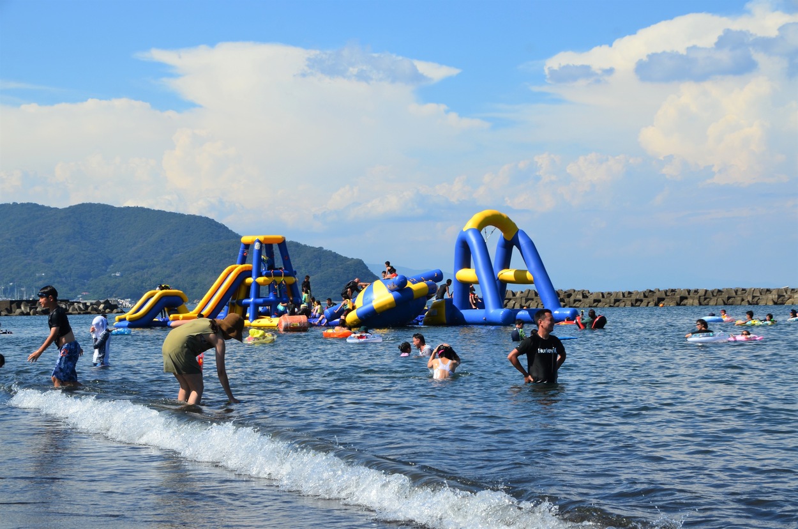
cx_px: 399
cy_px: 264
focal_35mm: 69
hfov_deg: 29.3
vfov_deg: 19.6
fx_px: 1526
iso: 200
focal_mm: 46
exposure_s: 1/400
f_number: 11
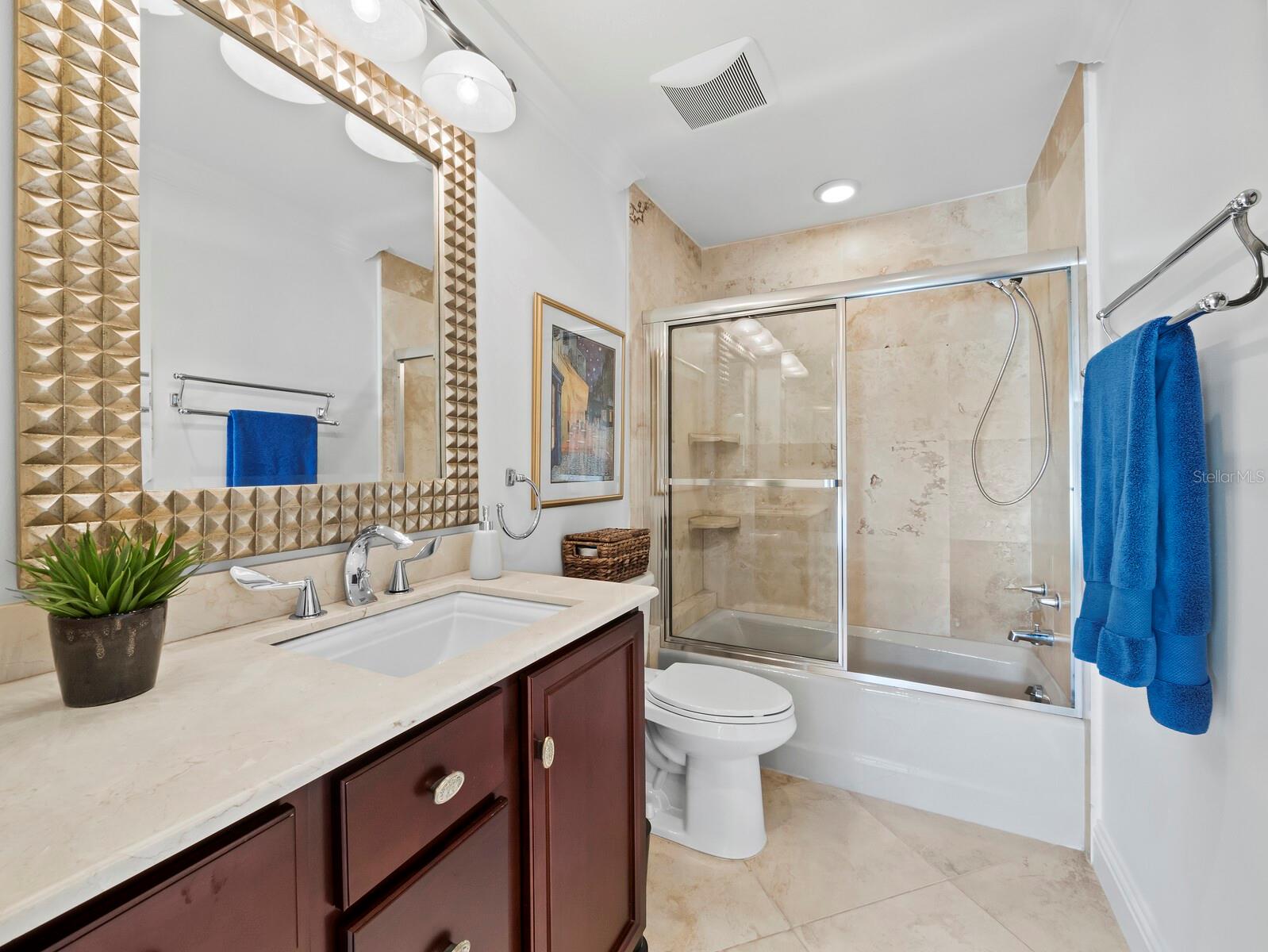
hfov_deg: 102.0
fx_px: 513
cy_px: 476
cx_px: 634
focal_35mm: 14
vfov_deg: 85.7
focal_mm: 7
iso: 400
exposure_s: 1/2.5
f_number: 11
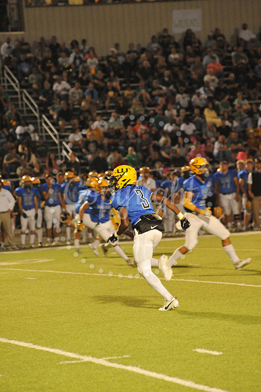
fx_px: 2177
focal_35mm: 200
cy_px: 196
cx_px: 130
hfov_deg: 6.9
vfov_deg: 10.3
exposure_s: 1/200
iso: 5000
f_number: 5.6
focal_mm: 200
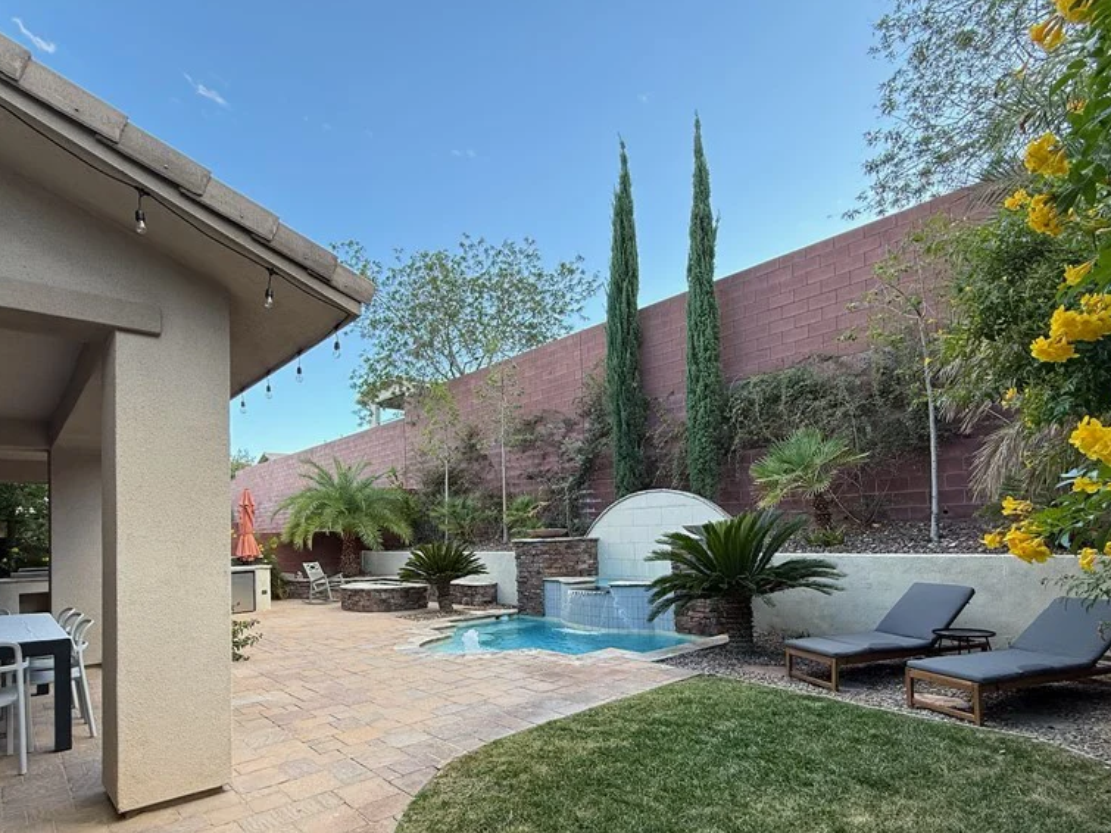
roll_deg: +1.5
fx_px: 610
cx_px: 514
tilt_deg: +1.1
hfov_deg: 84.5
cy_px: 527
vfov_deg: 67.5
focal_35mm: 19
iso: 64
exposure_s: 1/132
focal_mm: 2.22
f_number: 2.2
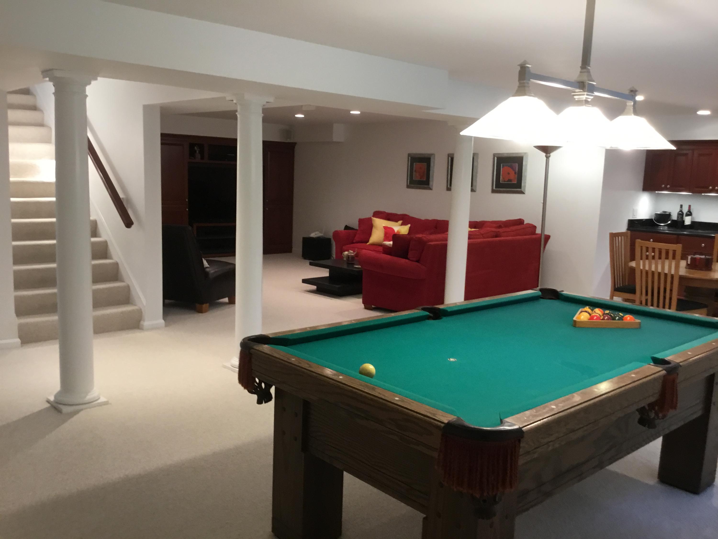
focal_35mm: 31
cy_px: 270
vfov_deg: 45.4
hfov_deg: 58.4
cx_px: 359
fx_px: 643
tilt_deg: -8.0
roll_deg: -1.6
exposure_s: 1/30
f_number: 2.4
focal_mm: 3.3
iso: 100
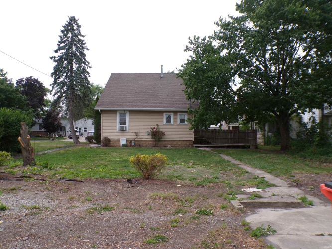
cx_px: 166
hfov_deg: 63.5
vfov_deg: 49.7
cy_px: 124
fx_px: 268
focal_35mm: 28
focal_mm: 5
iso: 100
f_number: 4.6
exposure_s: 1/350
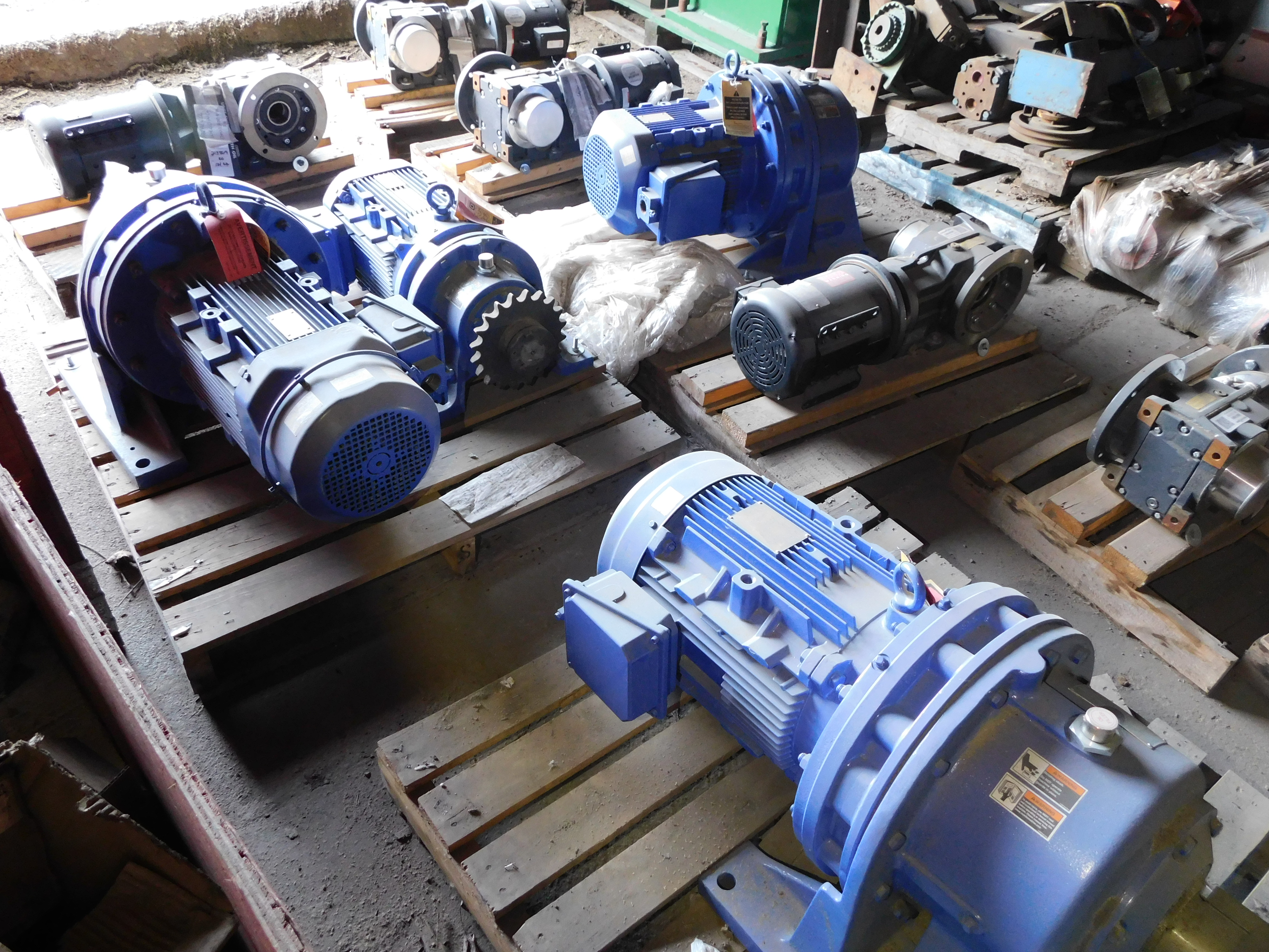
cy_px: 476
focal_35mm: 25
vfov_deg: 54.9
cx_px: 634
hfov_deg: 69.4
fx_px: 916
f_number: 3.1
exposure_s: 1/20
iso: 400
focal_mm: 4.5
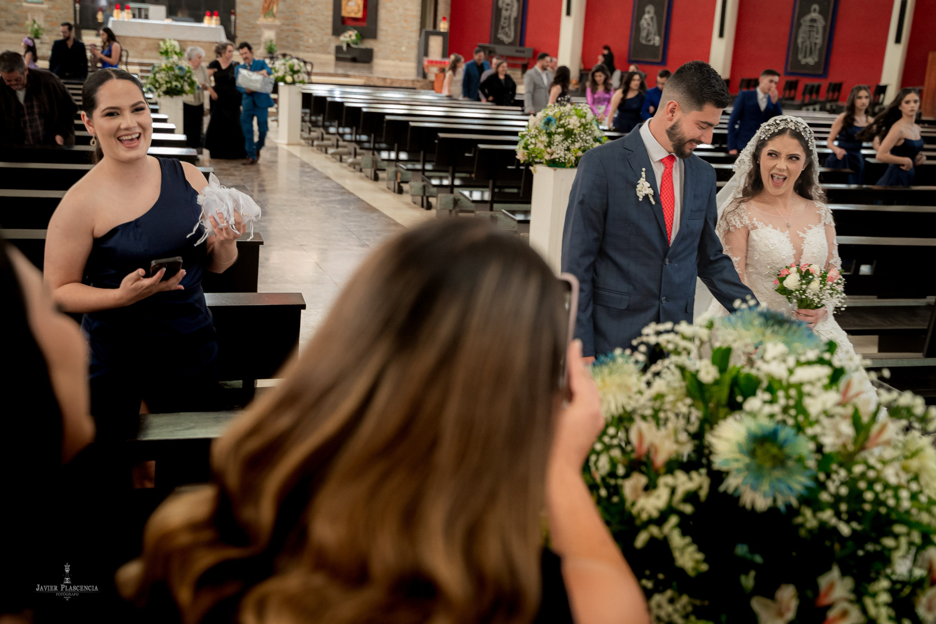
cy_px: 312
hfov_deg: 45.4
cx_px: 468
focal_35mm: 43
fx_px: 1118
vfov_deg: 31.2
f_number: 4
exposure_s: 1/200
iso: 2000
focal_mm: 43
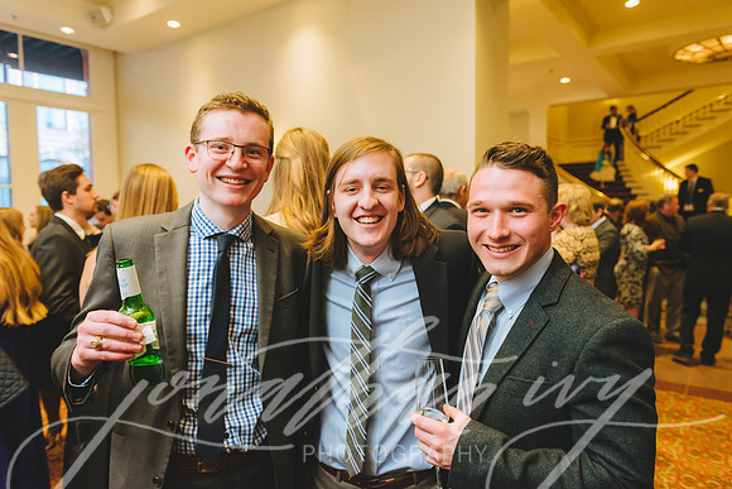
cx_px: 366
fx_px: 529
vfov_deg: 49.6
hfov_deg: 69.4
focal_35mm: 26
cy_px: 244
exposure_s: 1/160
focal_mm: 26
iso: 3200
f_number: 4
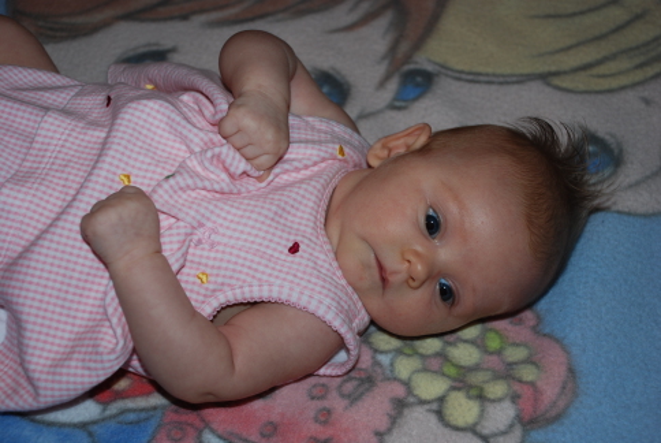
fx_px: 1324
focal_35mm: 72
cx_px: 330
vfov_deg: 19.0
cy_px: 222
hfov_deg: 28.0
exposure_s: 1/60
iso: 200
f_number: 4.8
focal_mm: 48
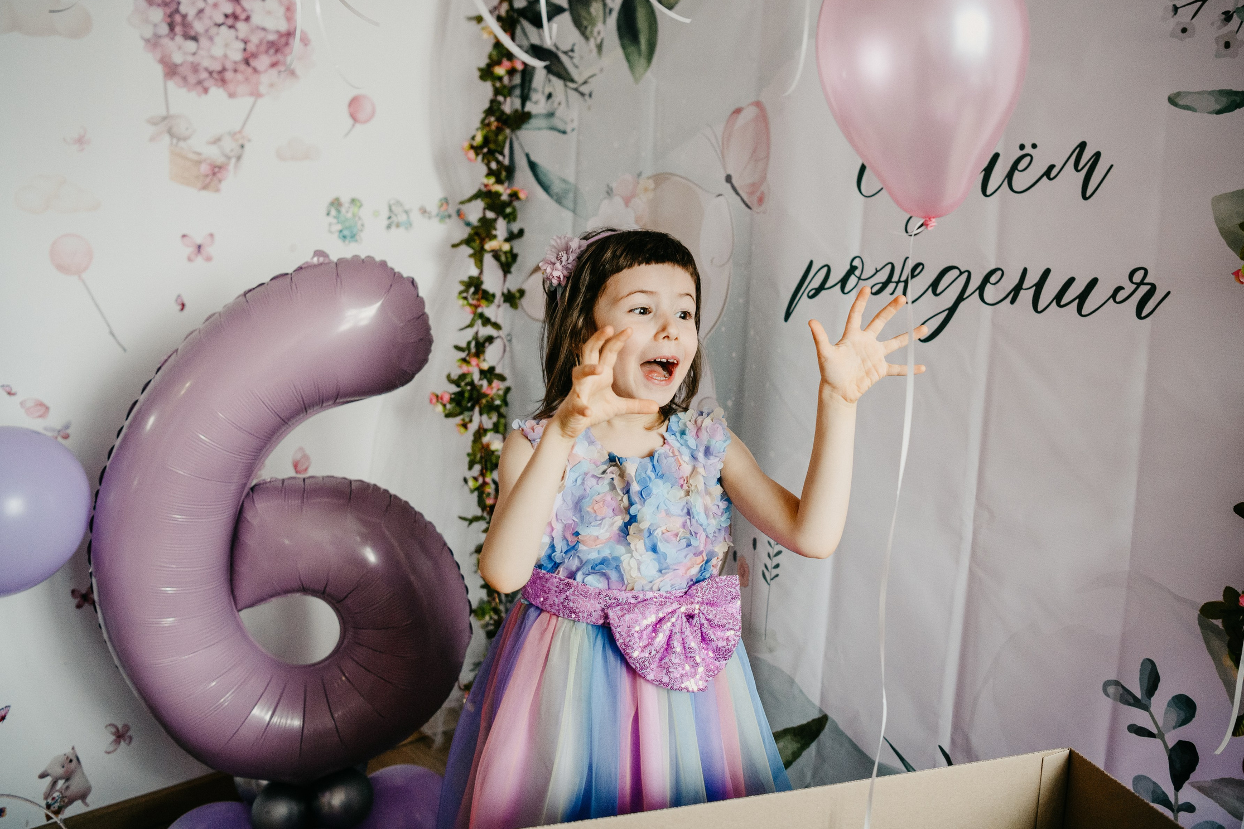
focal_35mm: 31
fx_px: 1071
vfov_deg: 42.3
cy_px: 374
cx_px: 647
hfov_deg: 60.3
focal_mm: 27
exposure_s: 1/320
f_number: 3.2
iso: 1250
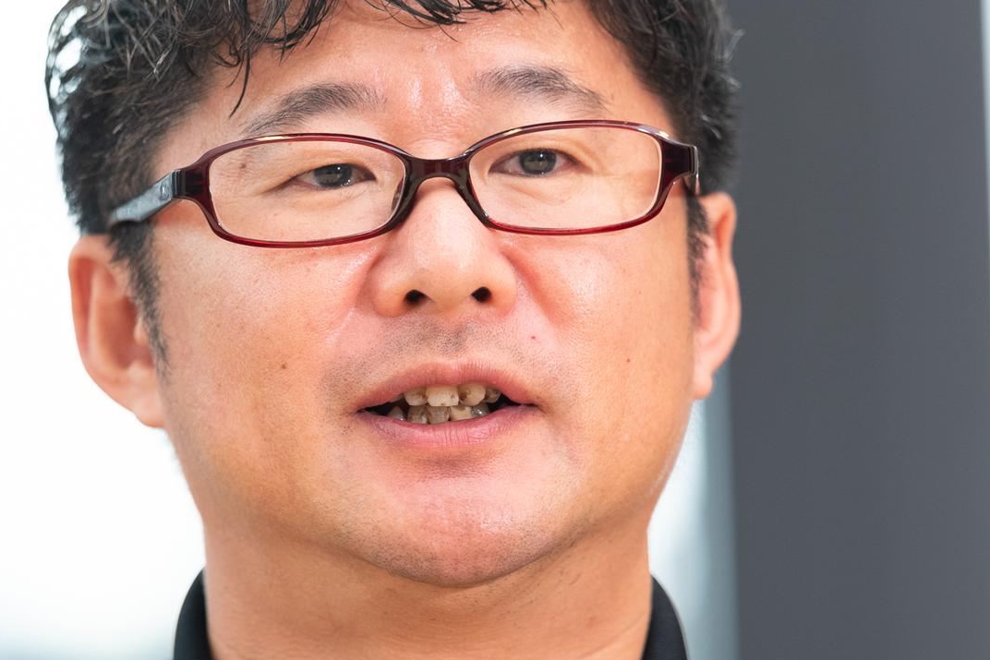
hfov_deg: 7.1
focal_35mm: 288
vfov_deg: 4.8
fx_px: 7921
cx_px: 3
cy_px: 642
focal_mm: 110
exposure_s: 1/160
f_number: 2.5
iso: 320
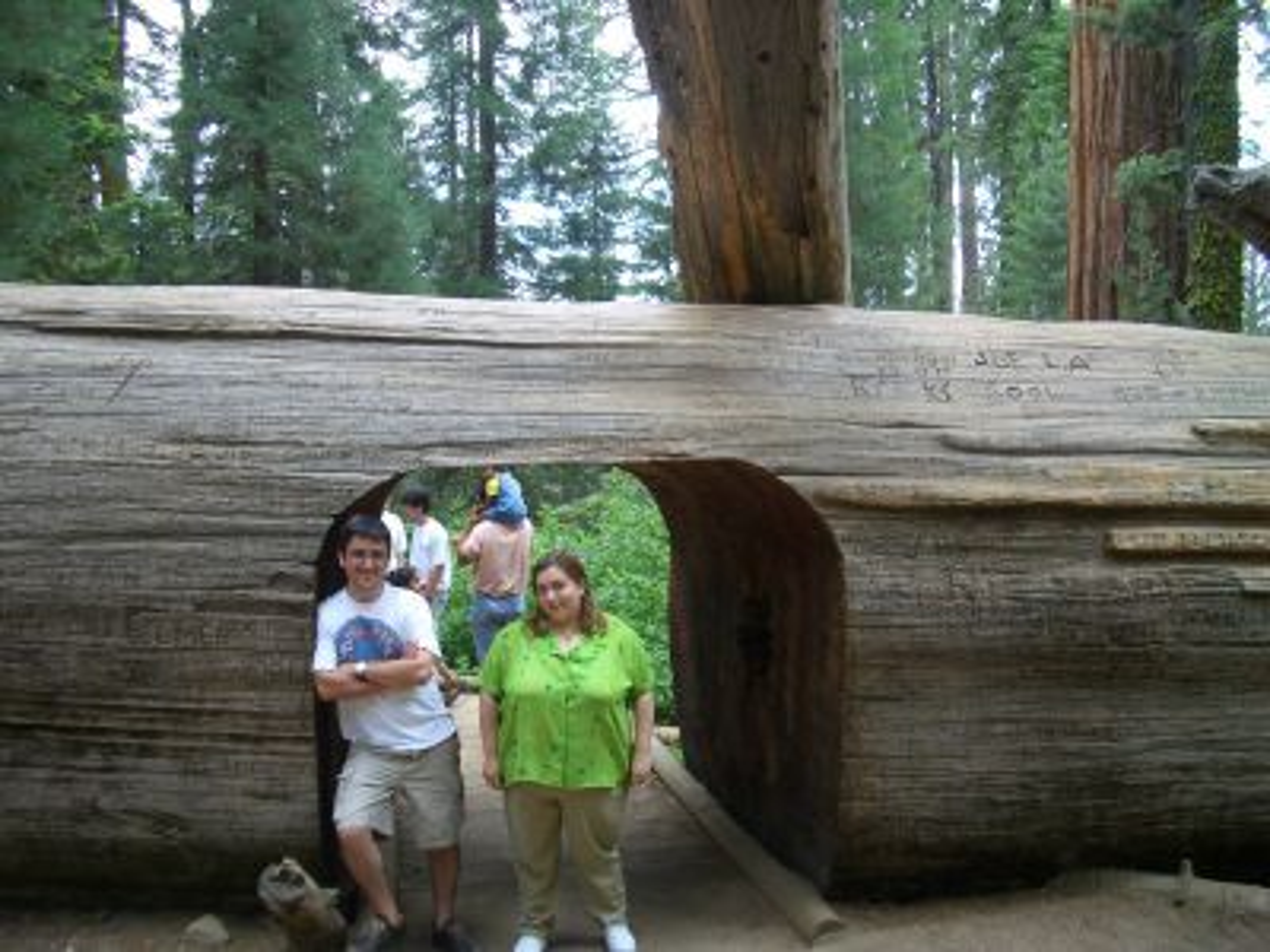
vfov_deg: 40.7
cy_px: 476
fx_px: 1284
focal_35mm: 35
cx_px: 635
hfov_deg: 52.6
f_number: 2.6
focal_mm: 5.8
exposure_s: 1/125
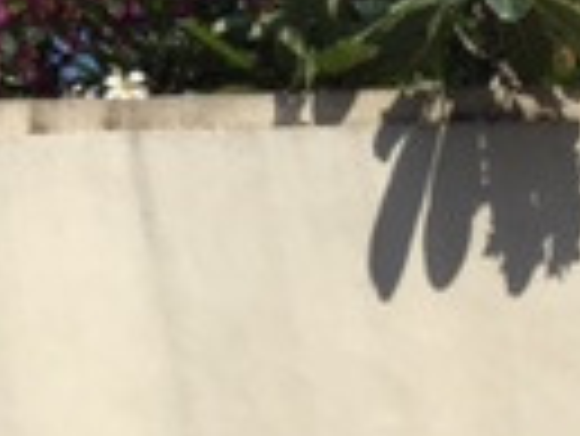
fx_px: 2415
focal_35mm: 144
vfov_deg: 10.1
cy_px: -117
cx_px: -656
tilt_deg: +28.3
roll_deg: -1.1
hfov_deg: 11.9
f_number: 2.2
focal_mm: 4.15
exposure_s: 1/3049
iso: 32
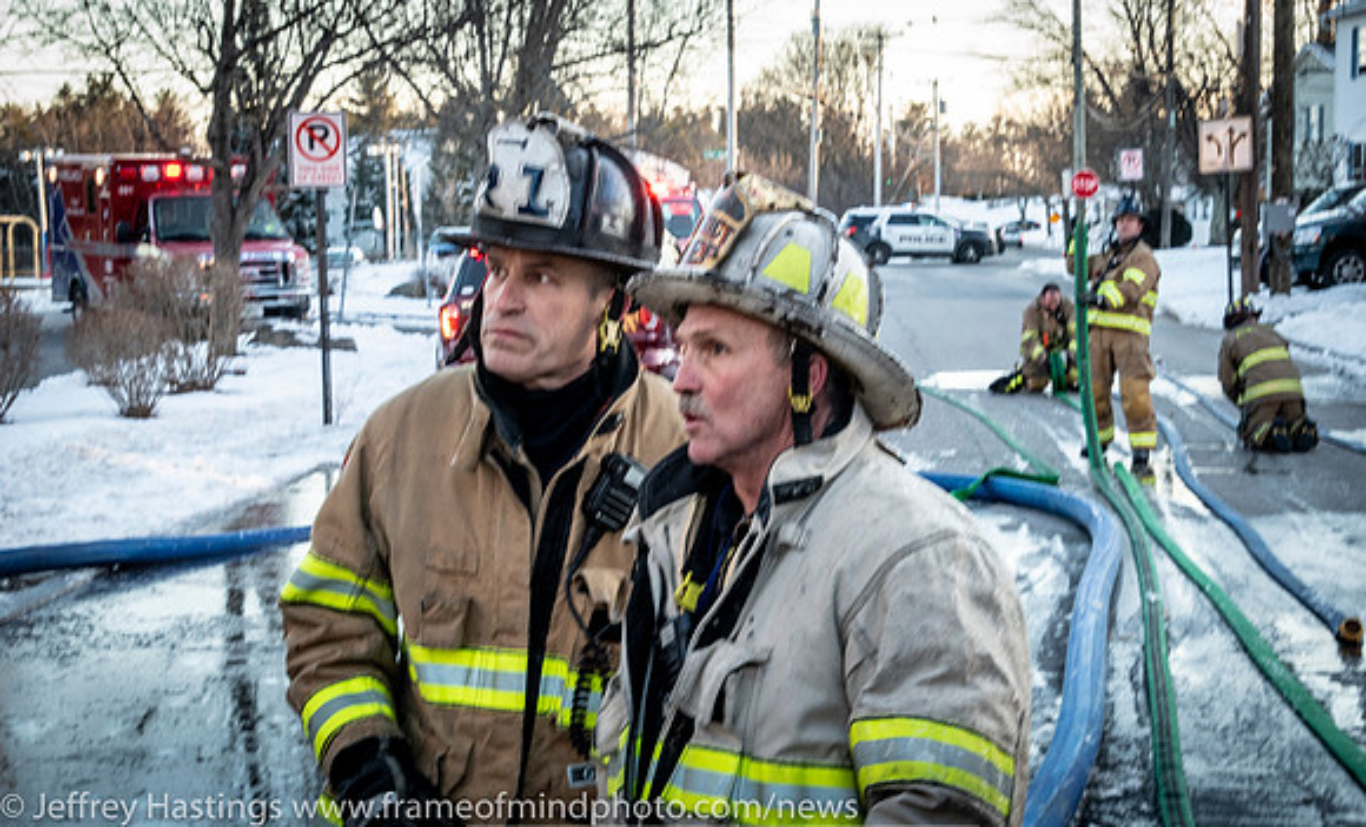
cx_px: 706
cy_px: 407
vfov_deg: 18.2
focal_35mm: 70
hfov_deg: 29.6
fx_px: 2580
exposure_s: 1/100
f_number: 8
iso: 500
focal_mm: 35
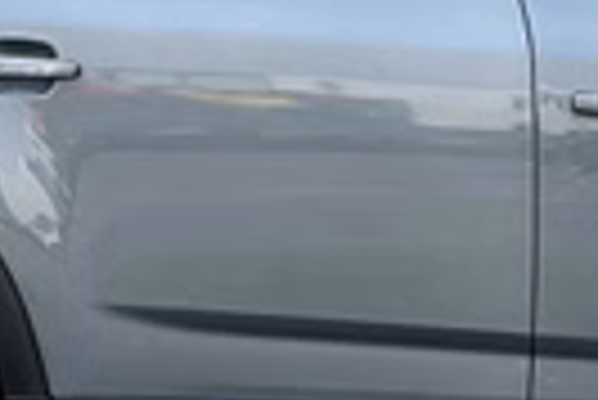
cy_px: 22
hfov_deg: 5.3
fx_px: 6402
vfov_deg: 3.6
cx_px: 620
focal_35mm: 385
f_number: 2.8
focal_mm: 9
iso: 32
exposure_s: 1/176
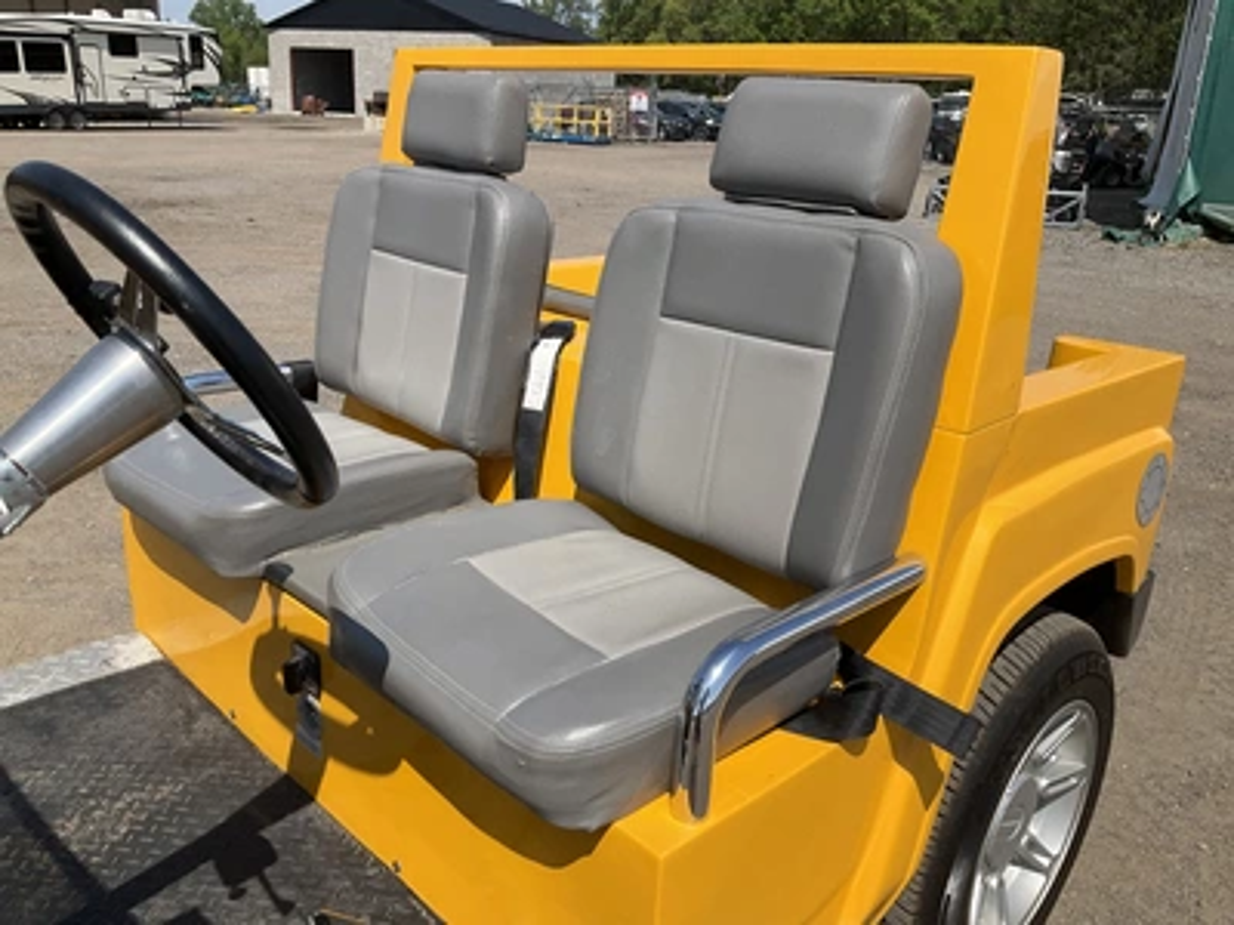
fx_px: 1034
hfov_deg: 61.7
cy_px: 462
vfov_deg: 48.2
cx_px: 617
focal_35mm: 29
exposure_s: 1/2320
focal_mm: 3
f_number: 1.8
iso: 25
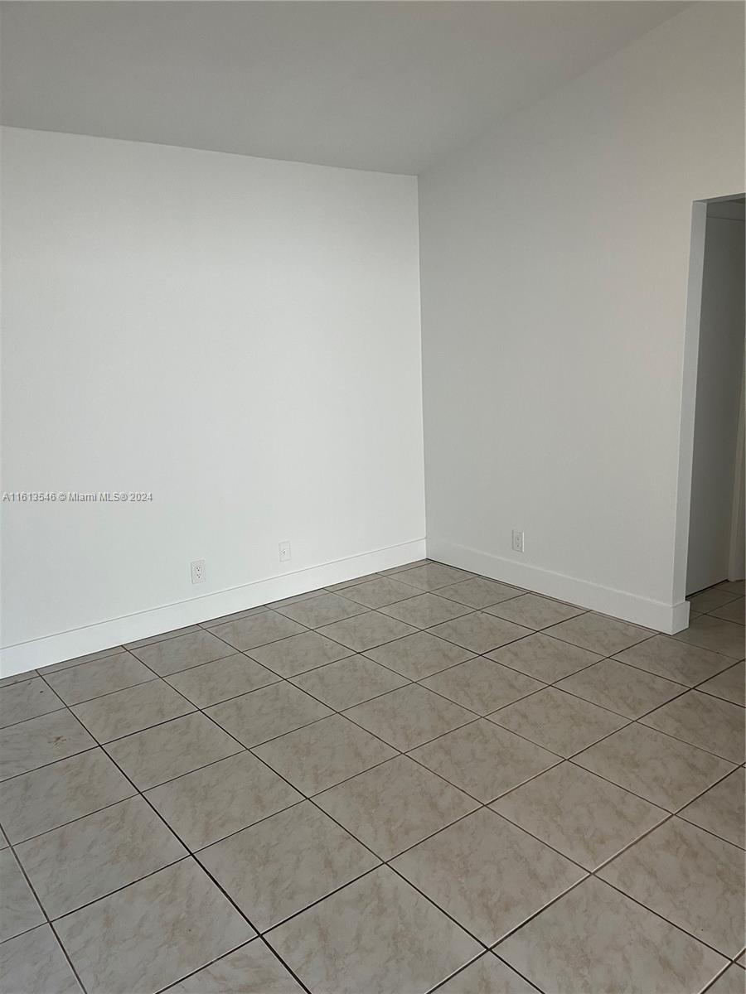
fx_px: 747
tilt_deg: -13.2
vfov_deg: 67.3
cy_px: 497
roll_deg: +1.8
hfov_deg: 53.1
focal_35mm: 26
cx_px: 373
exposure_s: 1/60
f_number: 1.6
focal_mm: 5.1
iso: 100
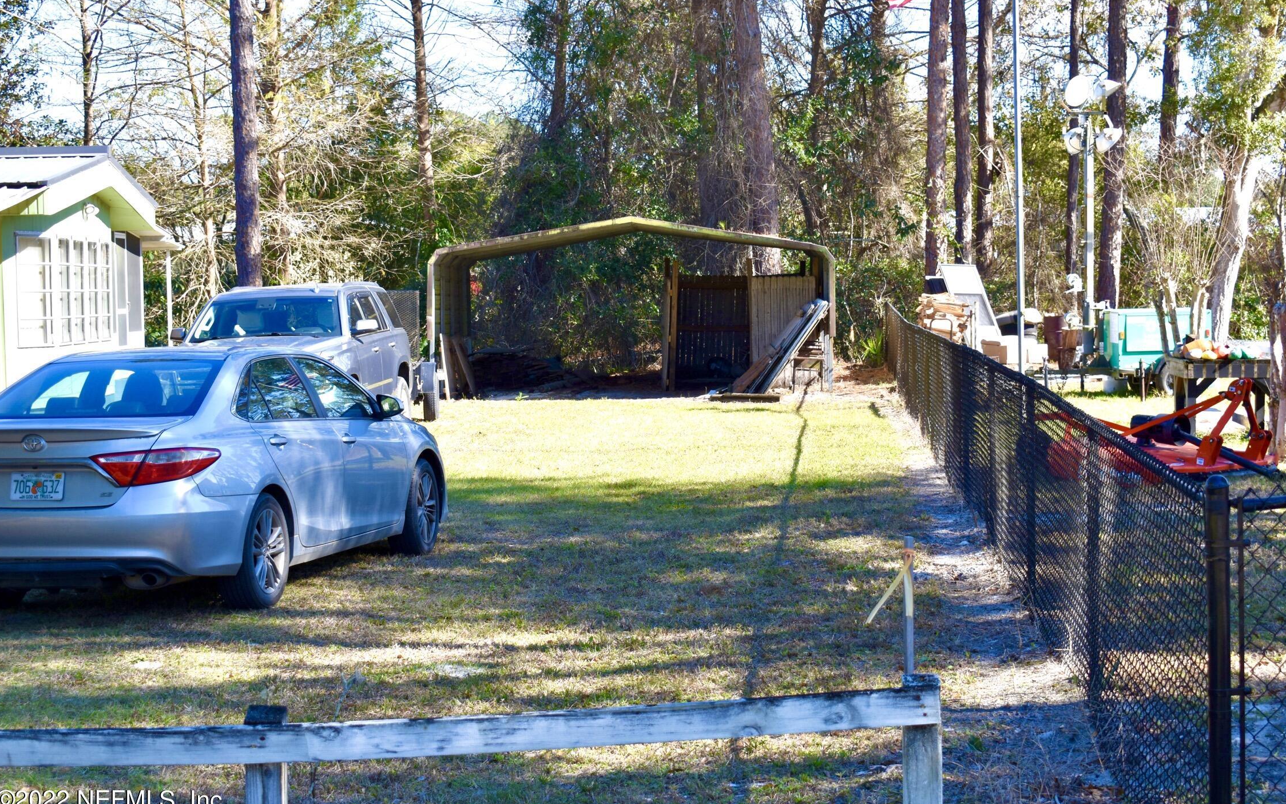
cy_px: 400
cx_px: 652
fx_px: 2472
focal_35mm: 71
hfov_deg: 29.2
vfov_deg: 18.5
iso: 200
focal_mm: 45
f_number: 7.1
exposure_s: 1/250
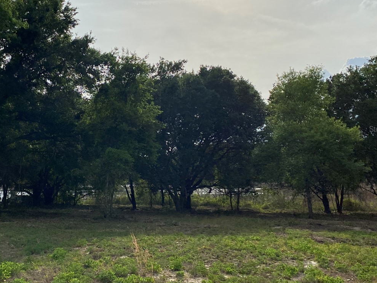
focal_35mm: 42
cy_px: 129
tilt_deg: +4.9
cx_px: 101
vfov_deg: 34.3
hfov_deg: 43.5
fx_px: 458
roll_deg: +1.4
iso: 32
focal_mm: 4.25
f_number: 1.8
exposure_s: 1/7194
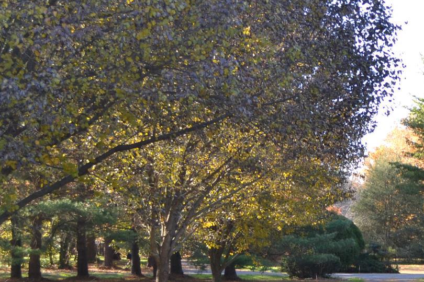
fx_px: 1072
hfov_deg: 21.3
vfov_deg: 15.0
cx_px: 461
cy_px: 161
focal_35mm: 91
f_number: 4
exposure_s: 1/125
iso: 180
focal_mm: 24
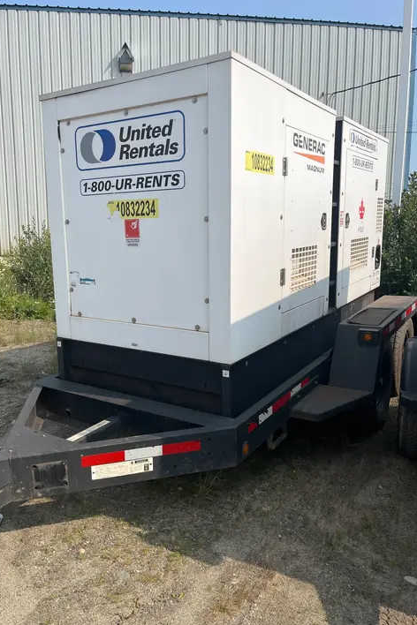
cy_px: 309
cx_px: 180
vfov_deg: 65.5
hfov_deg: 46.3
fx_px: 486
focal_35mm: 28
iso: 50
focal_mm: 5.1
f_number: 1.6
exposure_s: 1/4016
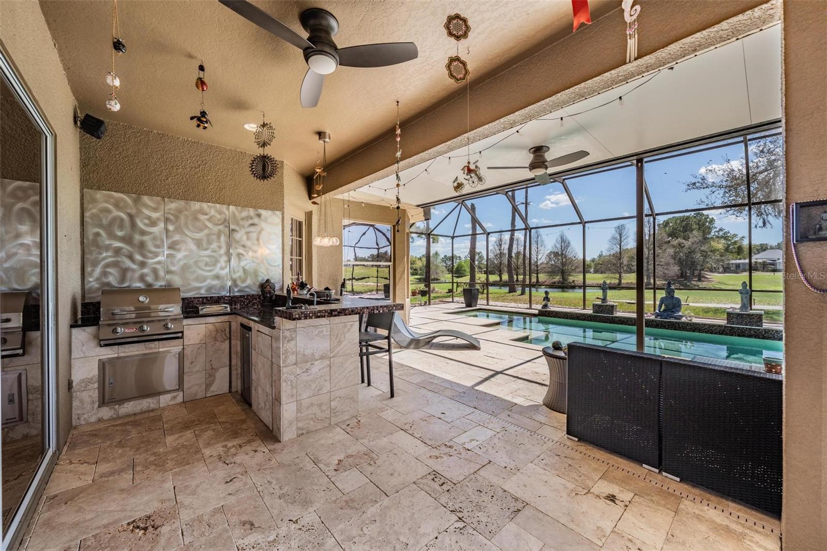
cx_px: 414
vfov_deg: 81.2
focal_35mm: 14
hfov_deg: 104.3
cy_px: 276
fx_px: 322
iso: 100
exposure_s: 1/80
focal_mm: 14
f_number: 7.1
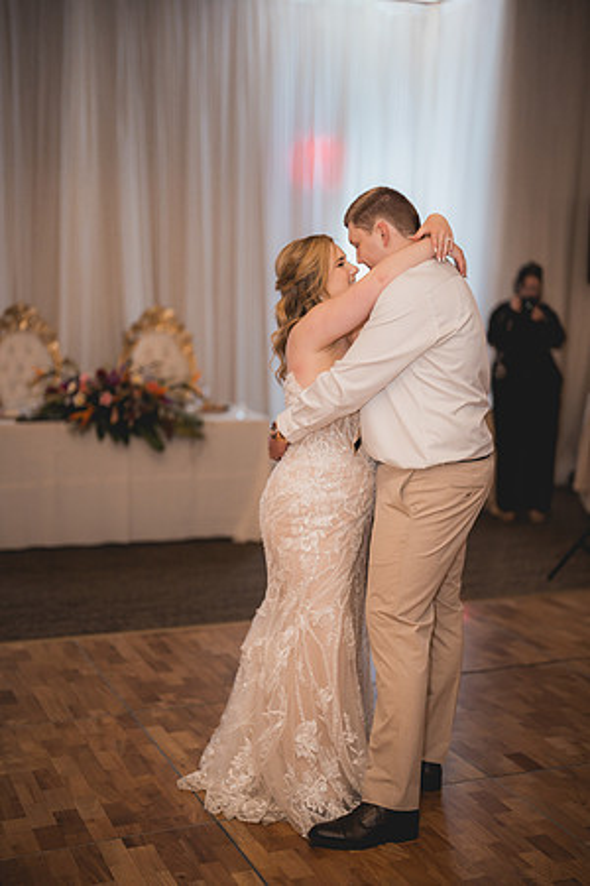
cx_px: 295
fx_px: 1229
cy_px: 443
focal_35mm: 50
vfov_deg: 39.6
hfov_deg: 27.0
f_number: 1.2
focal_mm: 50
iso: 1000
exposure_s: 1/160
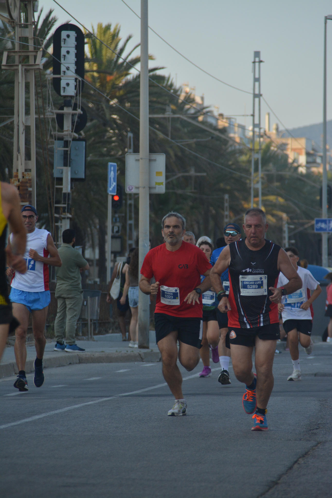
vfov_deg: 6.9
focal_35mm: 300
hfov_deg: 4.6
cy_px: 249
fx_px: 4150
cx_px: 166
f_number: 6.3
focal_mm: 200
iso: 640
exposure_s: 1/1000
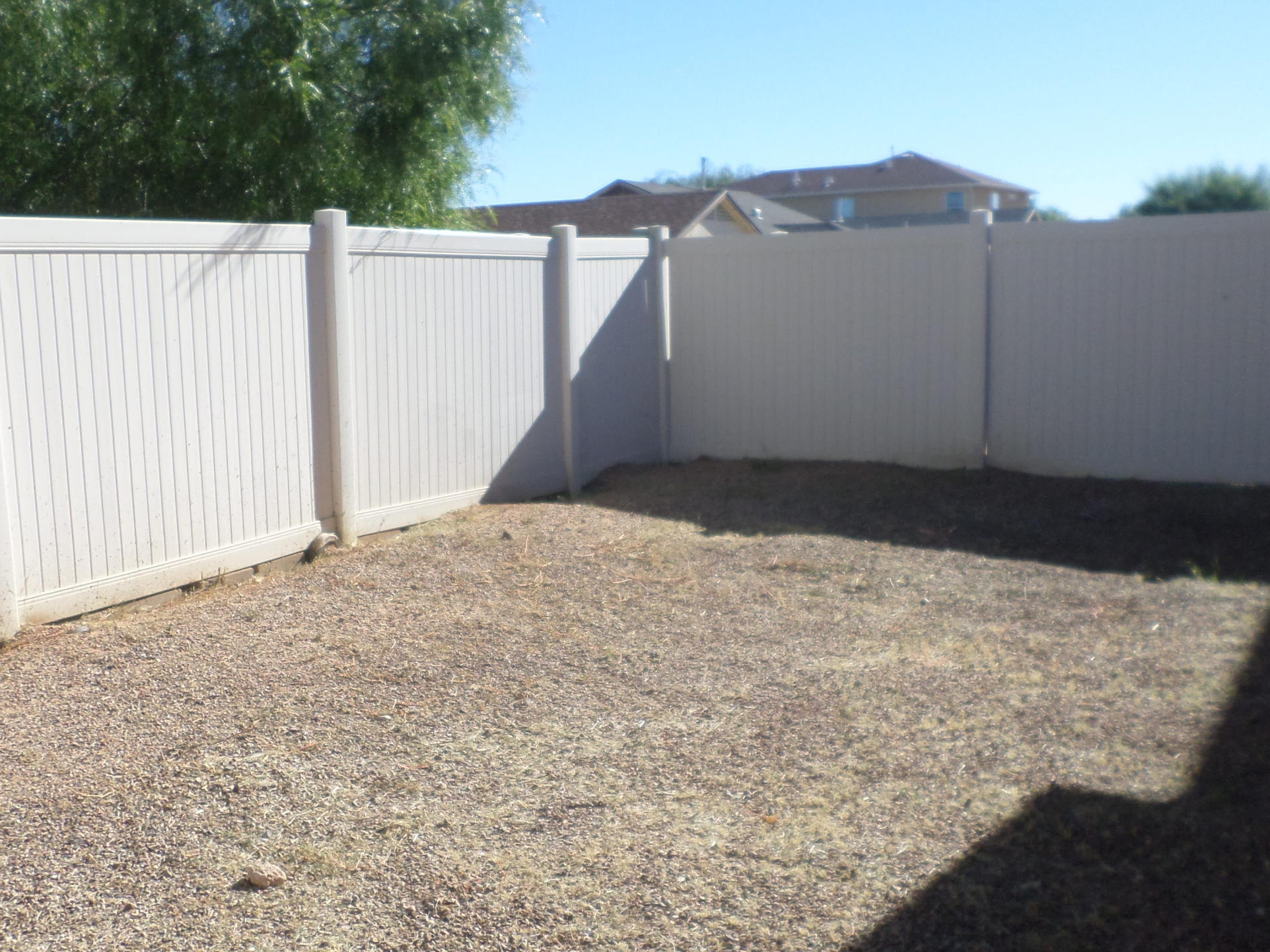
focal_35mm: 39
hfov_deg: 47.8
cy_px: 518
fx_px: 1431
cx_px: 564
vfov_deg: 36.8
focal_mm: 4.5
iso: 80
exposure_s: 1/1000
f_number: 2.5
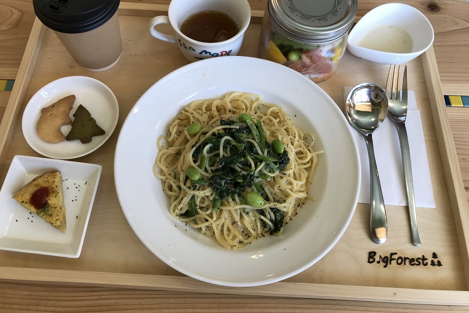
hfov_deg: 61.9
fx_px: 391
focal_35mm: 30
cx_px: 231
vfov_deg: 43.5
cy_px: 136
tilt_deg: -65.6
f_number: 1.8
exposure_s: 1/60
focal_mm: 3.99
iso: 32
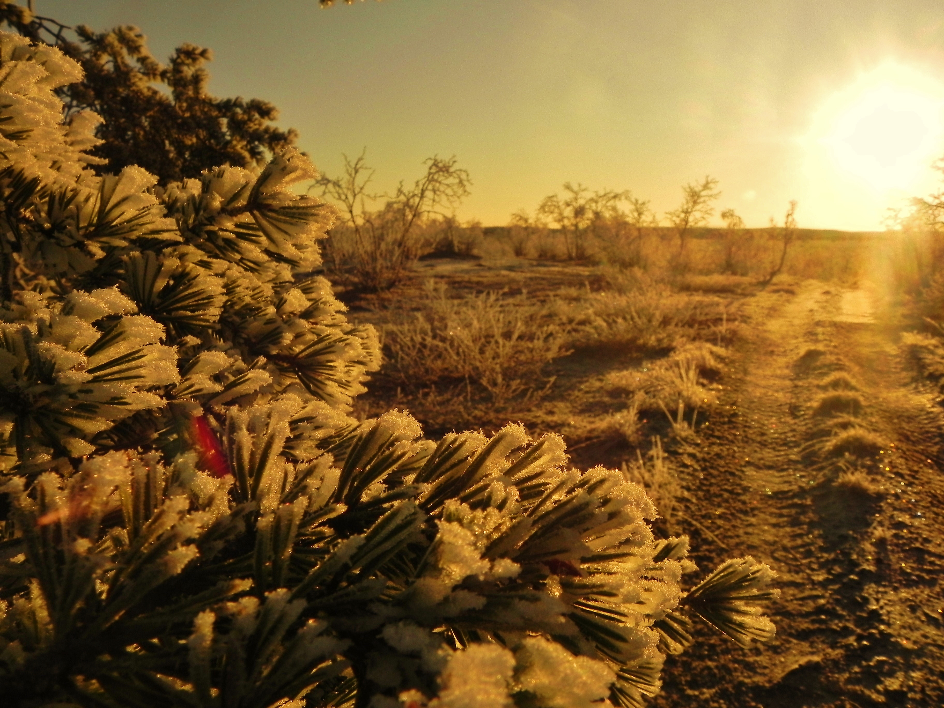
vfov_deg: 53.1
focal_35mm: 26
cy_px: 354
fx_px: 709
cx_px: 472
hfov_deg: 67.3
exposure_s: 1/2000
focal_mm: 4.6
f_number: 5
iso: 160
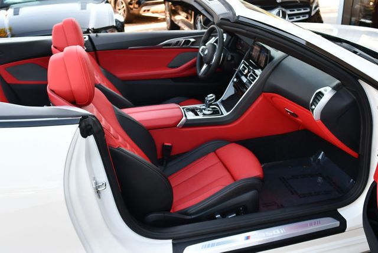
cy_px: 126
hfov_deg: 53.1
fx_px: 378
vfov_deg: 36.9
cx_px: 189
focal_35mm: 36
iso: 400
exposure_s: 1/250
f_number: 4
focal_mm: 18
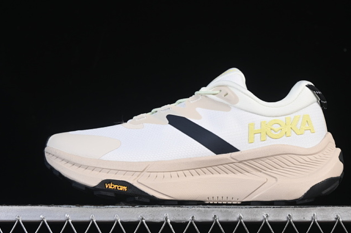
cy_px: 116
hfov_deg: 21.7
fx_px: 916
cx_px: 195
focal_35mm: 94
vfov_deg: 14.5
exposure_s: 1/80
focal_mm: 50
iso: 160
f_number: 8
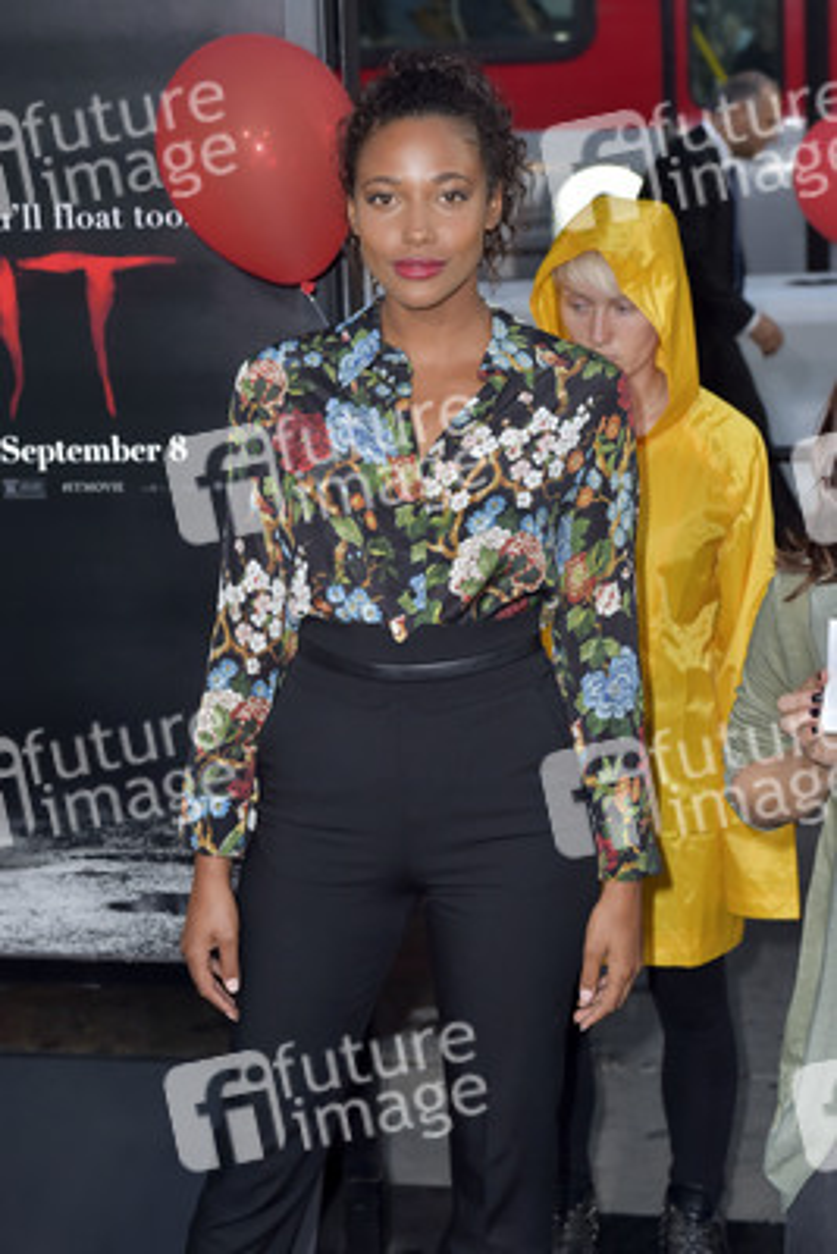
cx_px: 418
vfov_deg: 28.8
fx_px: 2439
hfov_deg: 19.5
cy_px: 627
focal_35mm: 70
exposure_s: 1/250
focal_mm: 70
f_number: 6.3
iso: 640
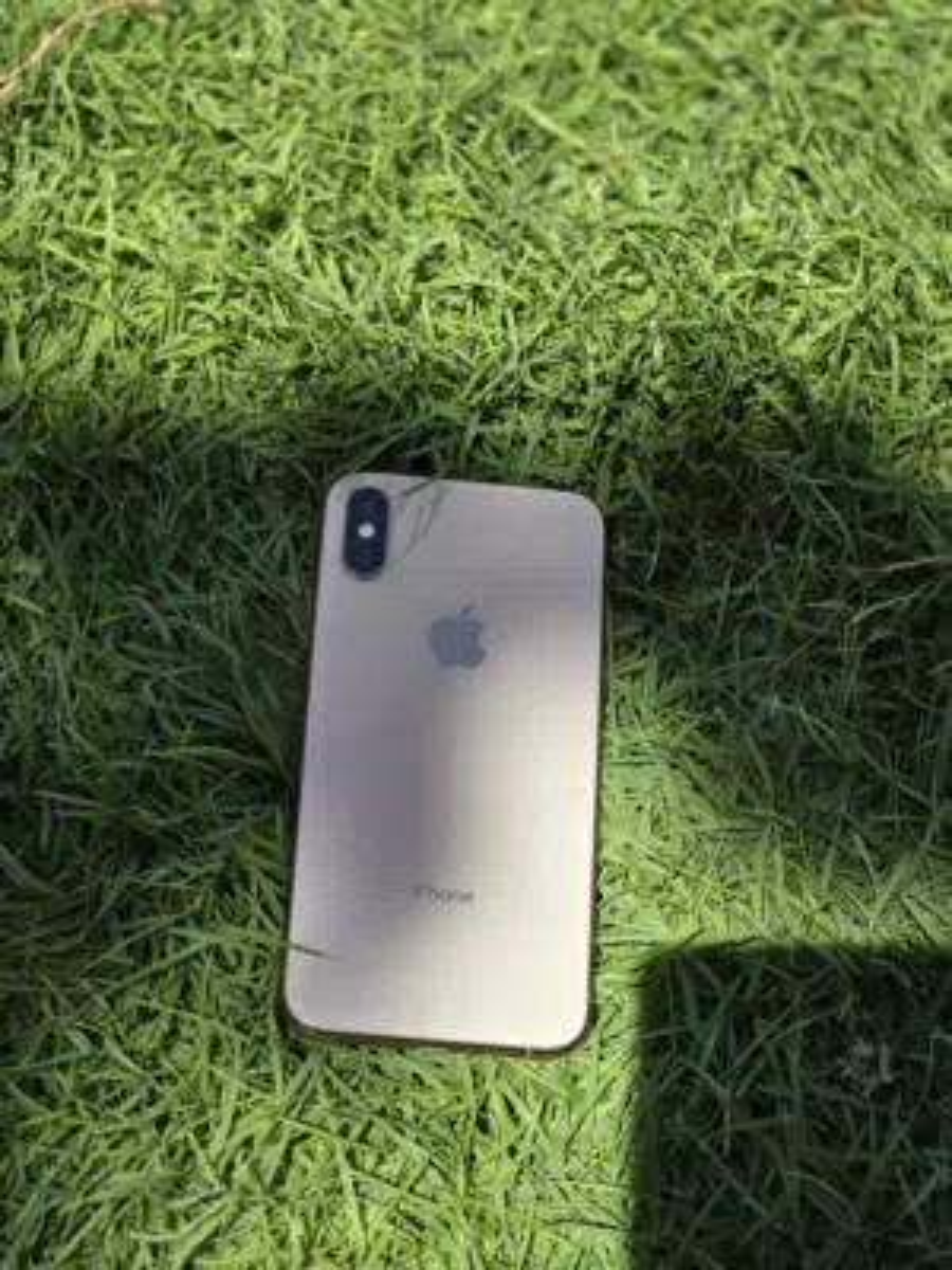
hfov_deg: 21.3
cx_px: 476
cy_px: 635
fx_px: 2530
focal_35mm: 69
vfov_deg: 28.2
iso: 50
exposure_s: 1/1567
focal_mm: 7.9
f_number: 2.4
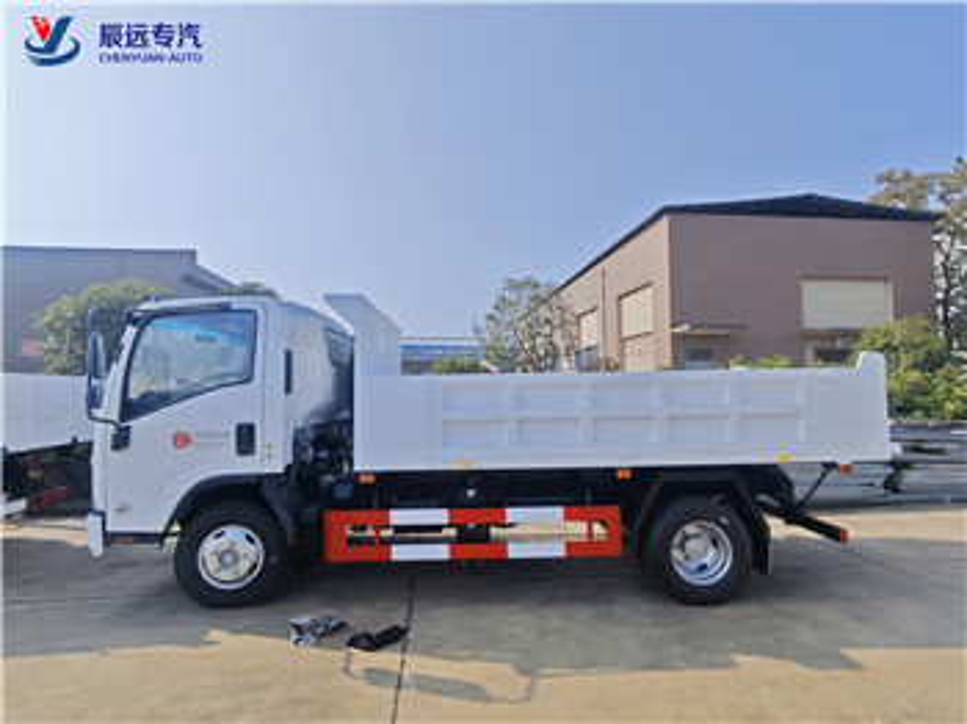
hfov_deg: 91.1
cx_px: 484
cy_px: 362
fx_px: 475
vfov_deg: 74.7
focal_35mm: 17
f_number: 2.2
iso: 50
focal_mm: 2.16
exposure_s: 1/1190
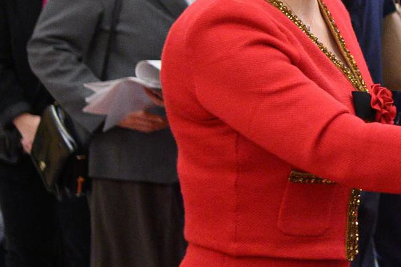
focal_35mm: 98
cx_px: 521
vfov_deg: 13.9
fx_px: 1092
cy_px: 58
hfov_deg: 19.2
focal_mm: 24
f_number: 1.8
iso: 2000
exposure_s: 1/160
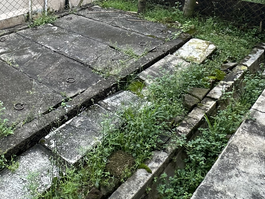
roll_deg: +0.0
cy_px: -17
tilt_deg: -12.2
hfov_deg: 43.9
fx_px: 314
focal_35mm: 41
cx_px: 58
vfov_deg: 31.4
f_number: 2.2
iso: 40
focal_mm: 2.22
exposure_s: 1/181
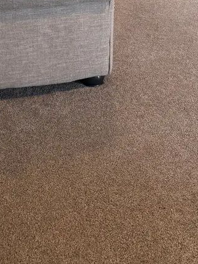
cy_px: -128
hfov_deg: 19.3
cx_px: 130
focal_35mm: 76
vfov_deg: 21.6
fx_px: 580
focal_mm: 6.76
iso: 200
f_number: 1.78
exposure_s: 1/120
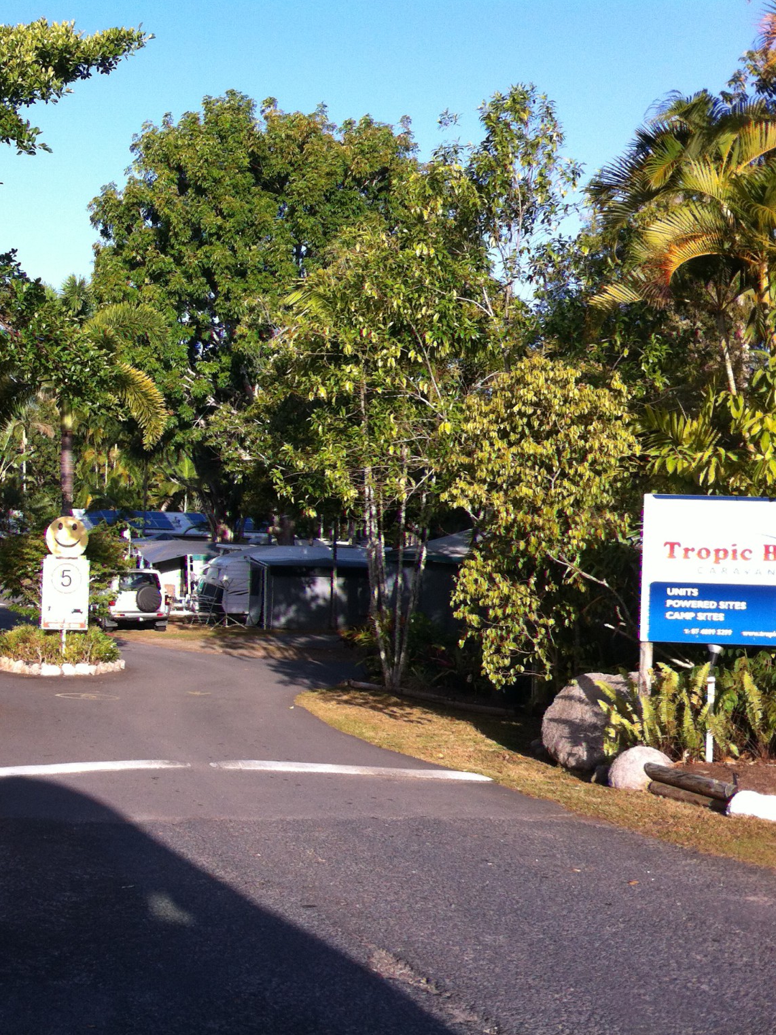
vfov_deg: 40.4
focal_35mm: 47
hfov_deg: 29.9
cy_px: 517
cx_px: 119
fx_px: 1405
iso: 80
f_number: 2.8
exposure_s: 1/603
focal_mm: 3.85
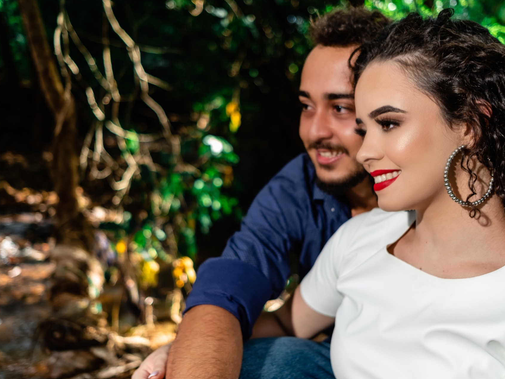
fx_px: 554
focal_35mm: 38
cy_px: 189
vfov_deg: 37.7
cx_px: 267
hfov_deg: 49.0
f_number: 2
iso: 100
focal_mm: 23
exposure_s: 1/200
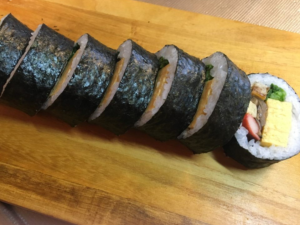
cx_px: 140
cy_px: 109
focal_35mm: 31
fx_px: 269
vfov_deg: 45.4
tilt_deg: -59.3
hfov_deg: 58.3
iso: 200
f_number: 2.2
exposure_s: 1/24
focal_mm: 4.15
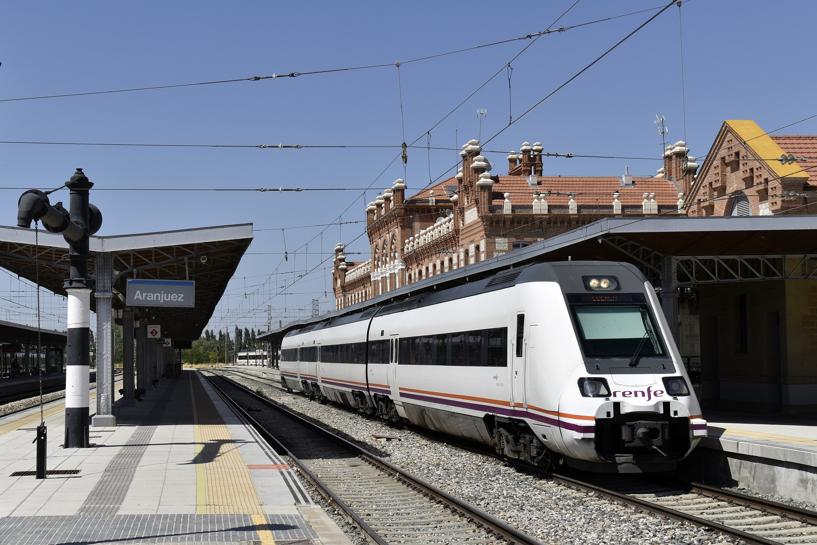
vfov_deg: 25.8
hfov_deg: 37.9
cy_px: 272
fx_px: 1191
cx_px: 408
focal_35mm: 52
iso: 100
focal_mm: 35
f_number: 8
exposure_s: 1/500
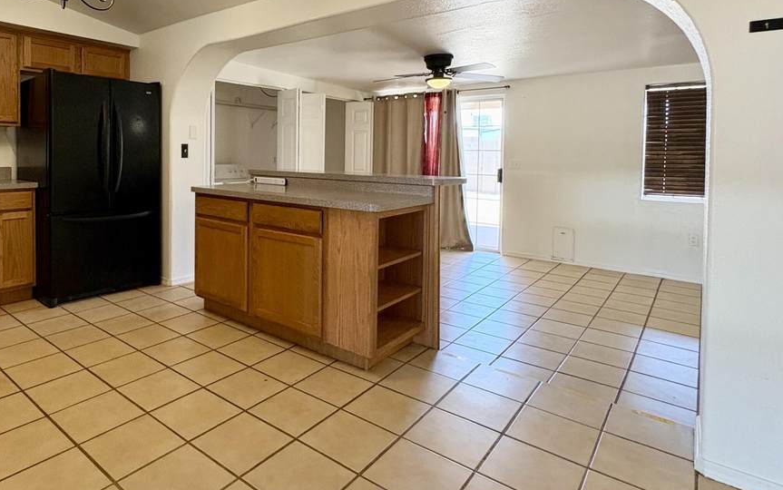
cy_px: 163
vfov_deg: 54.0
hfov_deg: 78.3
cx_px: 297
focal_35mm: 22
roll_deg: -0.1
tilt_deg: -0.9
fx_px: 470
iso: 500
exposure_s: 1/120
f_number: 2.2
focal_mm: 2.22
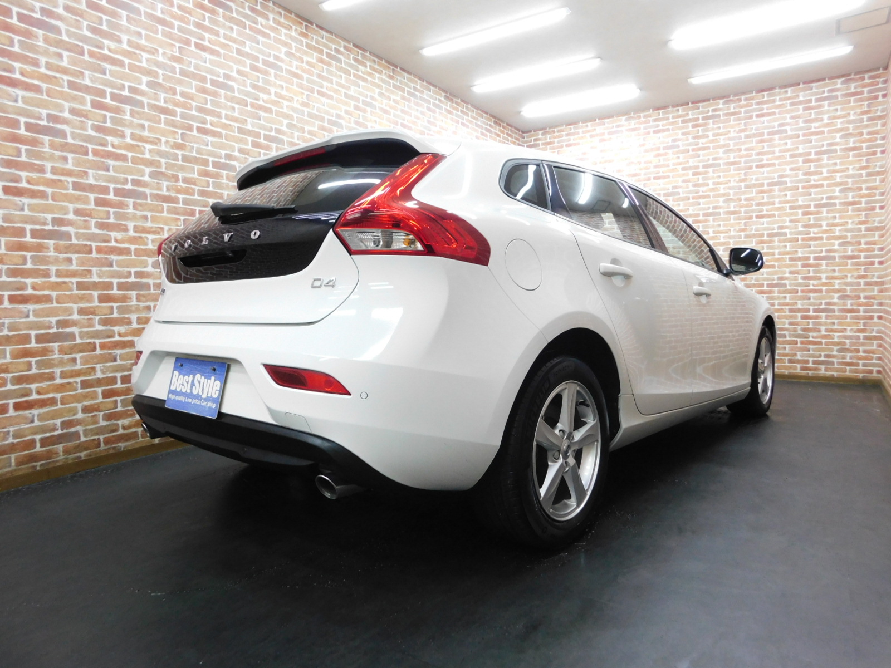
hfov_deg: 73.9
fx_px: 592
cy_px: 334
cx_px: 446
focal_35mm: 23
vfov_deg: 58.9
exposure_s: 1/30
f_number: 3
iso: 280
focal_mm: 4
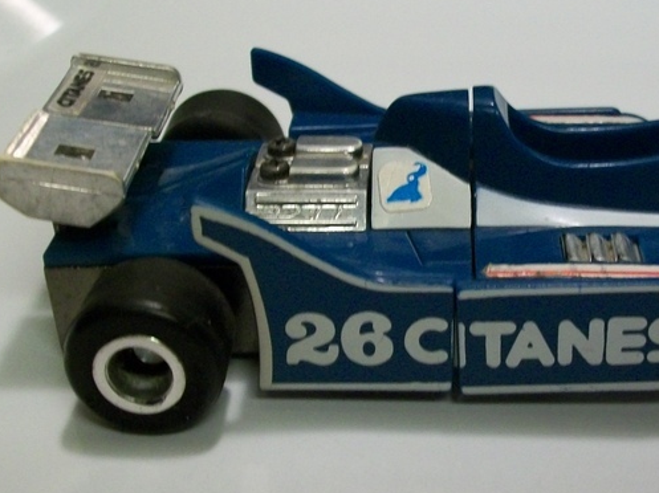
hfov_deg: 32.9
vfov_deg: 25.1
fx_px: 1103
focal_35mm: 58
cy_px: 325
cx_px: 452
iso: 160
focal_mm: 6
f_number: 2.7
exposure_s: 1/40
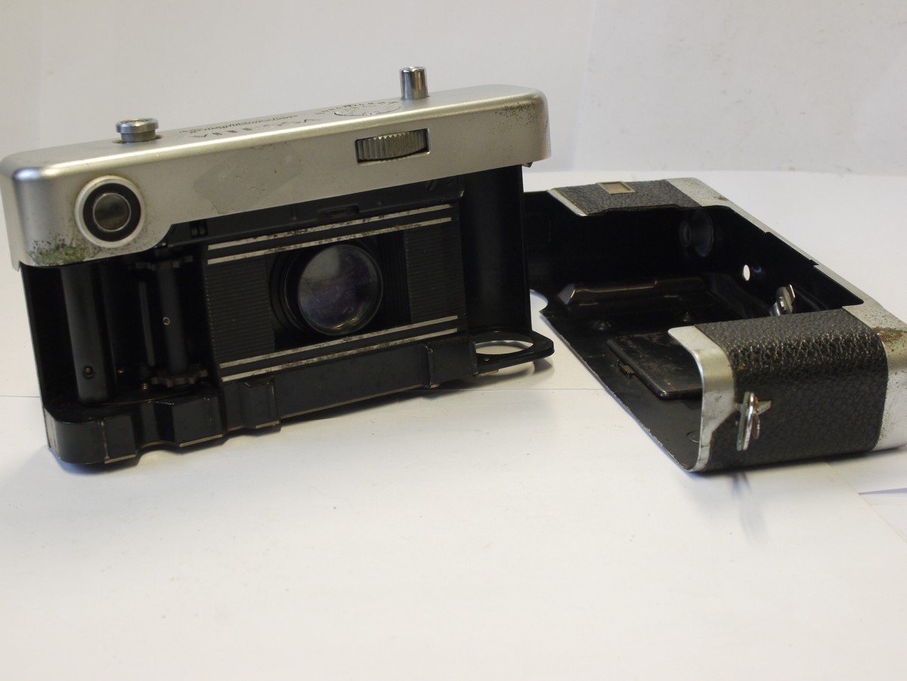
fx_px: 1572
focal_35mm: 60
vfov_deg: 24.4
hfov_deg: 32.2
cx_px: 454
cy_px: 340
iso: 400
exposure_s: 1/15
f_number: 9
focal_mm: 30
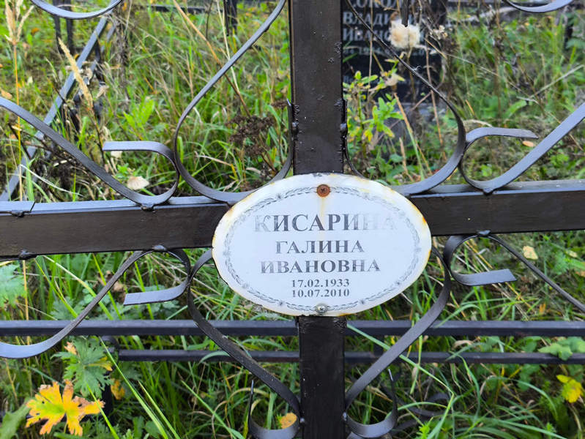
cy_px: 220
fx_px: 845
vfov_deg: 29.1
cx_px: 292
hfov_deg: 38.2
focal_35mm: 50
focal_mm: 4.71
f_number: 1.7
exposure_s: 1/128
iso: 50
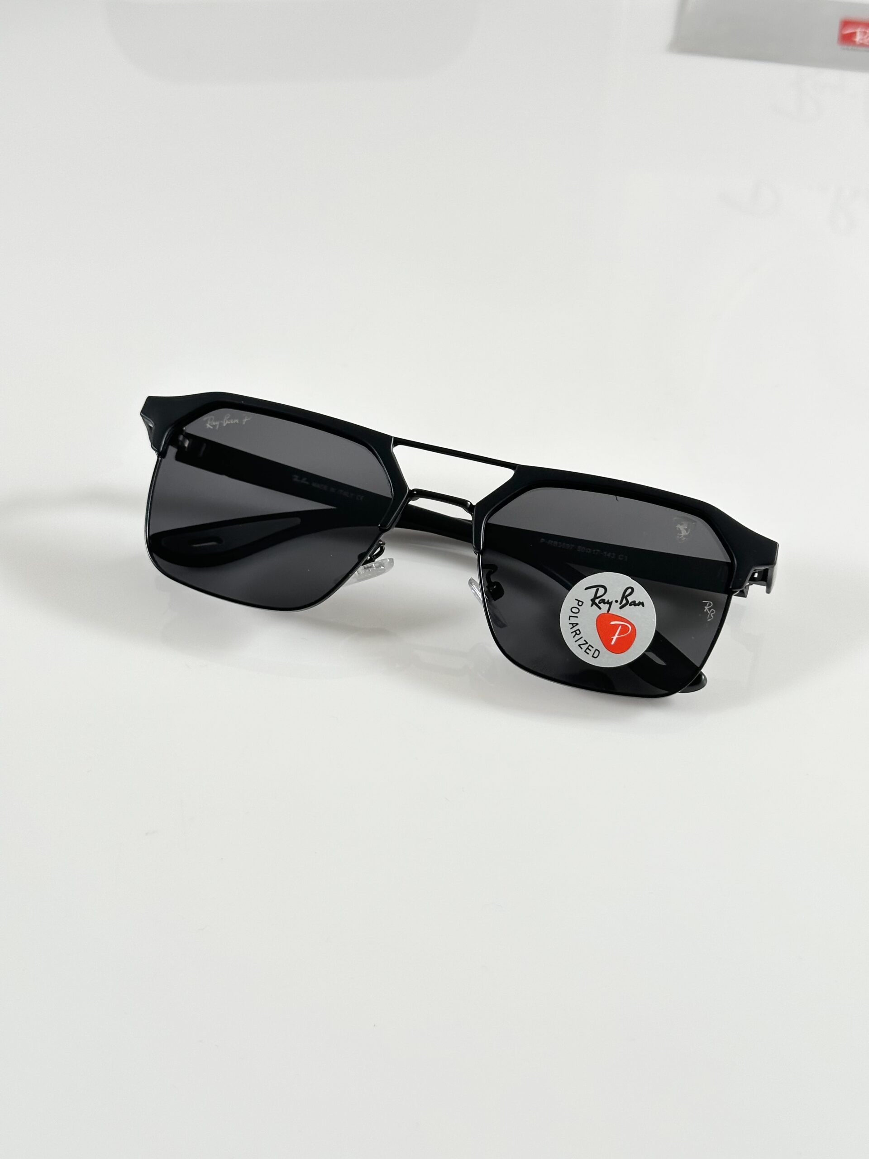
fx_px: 1607
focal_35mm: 48
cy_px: 580
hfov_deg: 30.3
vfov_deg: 39.7
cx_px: 434
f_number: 1.78
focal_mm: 6.86
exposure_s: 1/121
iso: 80
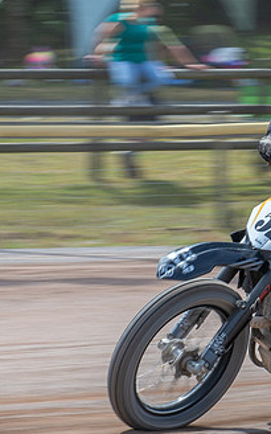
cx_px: 286
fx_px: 3486
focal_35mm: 295
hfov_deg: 4.4
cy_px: 264
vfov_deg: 7.1
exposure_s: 1/200
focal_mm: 70
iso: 160
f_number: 8
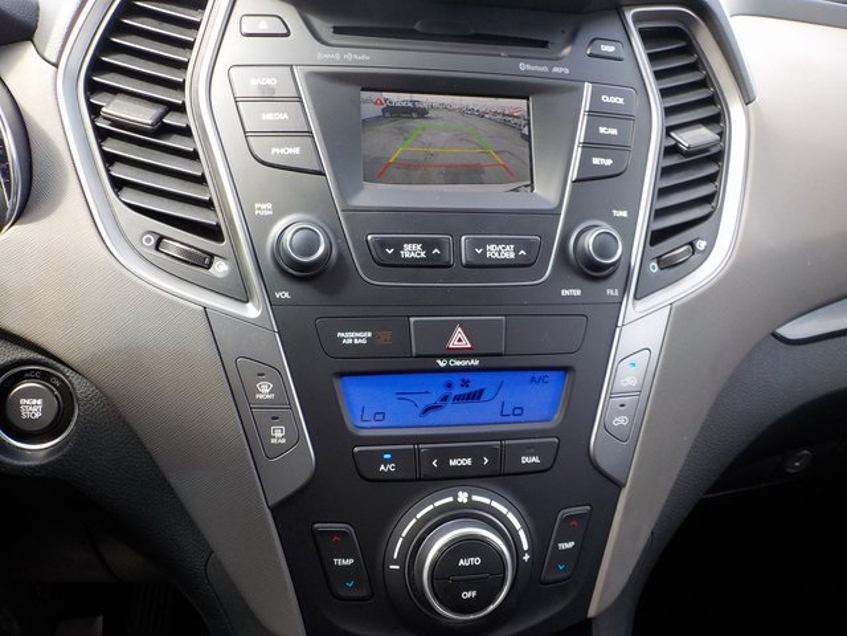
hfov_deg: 60.0
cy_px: 318
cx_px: 424
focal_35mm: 30
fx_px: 734
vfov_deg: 46.8
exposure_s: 1/80
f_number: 3.3
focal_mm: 4.1
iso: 125
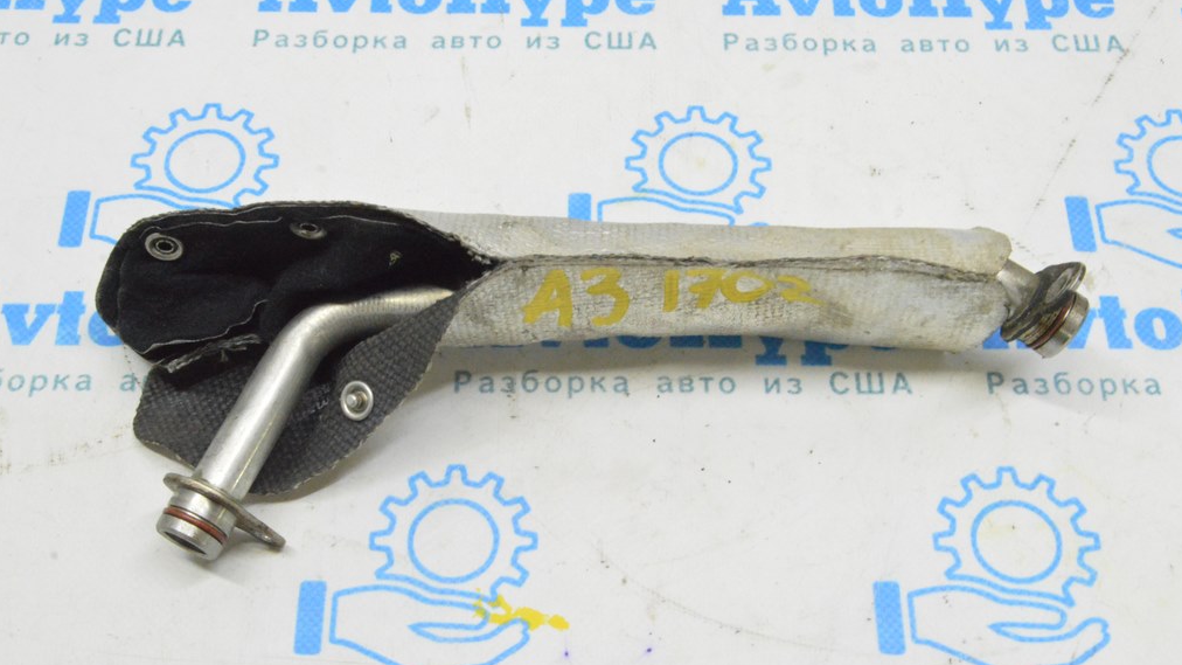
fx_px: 1692
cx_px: 591
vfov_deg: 22.2
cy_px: 313
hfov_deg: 38.5
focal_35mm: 54
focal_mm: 34
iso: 6400
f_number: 20
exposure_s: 1/15
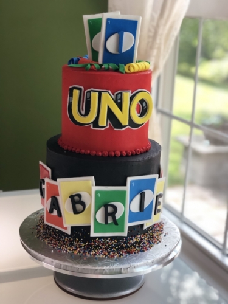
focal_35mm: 57
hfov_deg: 25.7
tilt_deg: -14.5
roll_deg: -2.1
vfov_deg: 33.8
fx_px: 501
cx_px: 114
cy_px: 152
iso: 50
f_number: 2.8
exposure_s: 1/30
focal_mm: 6.6
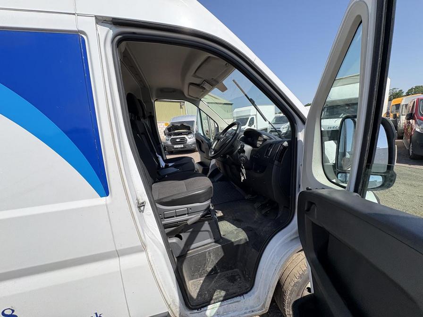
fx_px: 171
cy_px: 158
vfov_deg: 85.7
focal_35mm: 14
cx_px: 212
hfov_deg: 102.1
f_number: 2.2
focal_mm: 2.22
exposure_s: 1/868
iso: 64
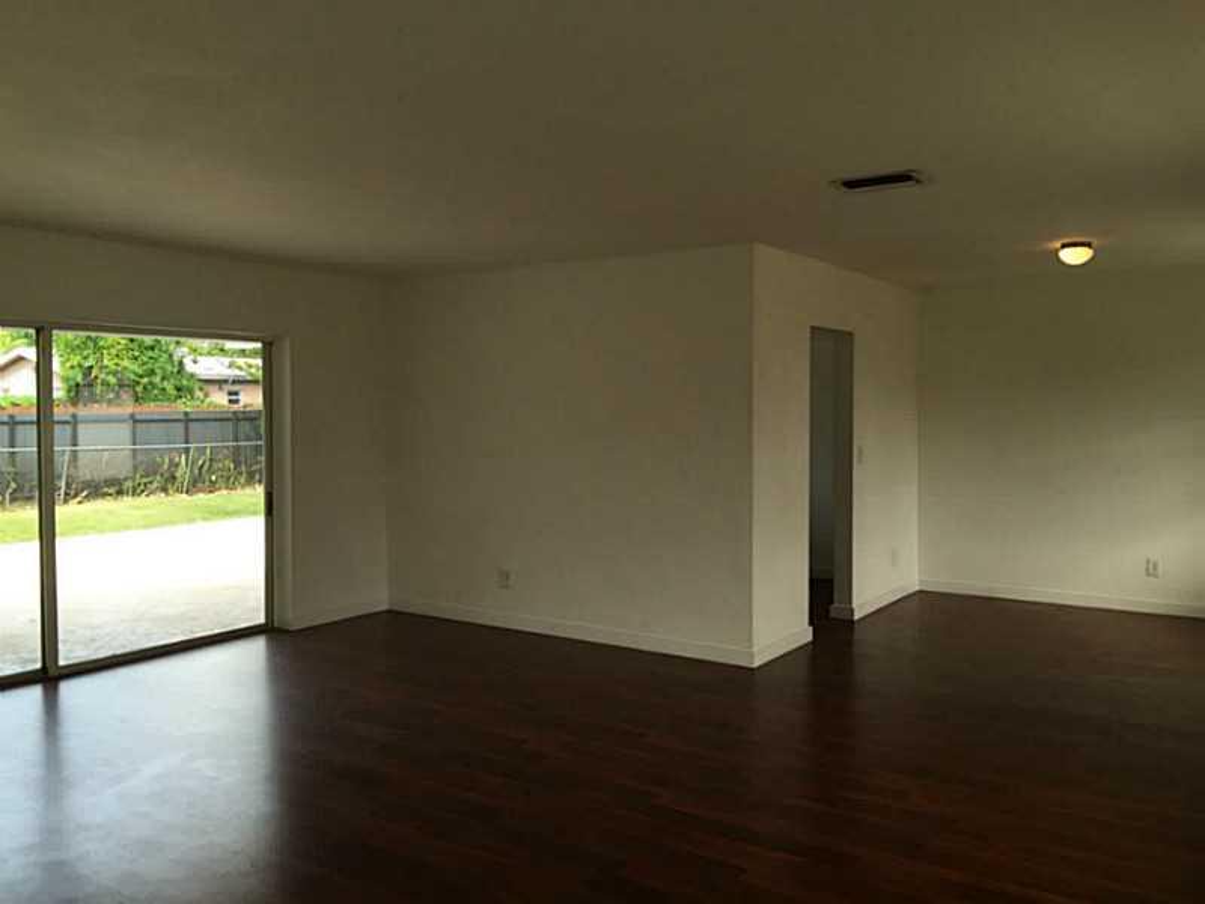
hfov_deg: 61.7
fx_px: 1010
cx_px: 602
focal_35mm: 29
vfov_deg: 48.2
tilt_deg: -2.3
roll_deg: -0.5
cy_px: 452
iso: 32
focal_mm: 4.15
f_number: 2.2
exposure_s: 1/205
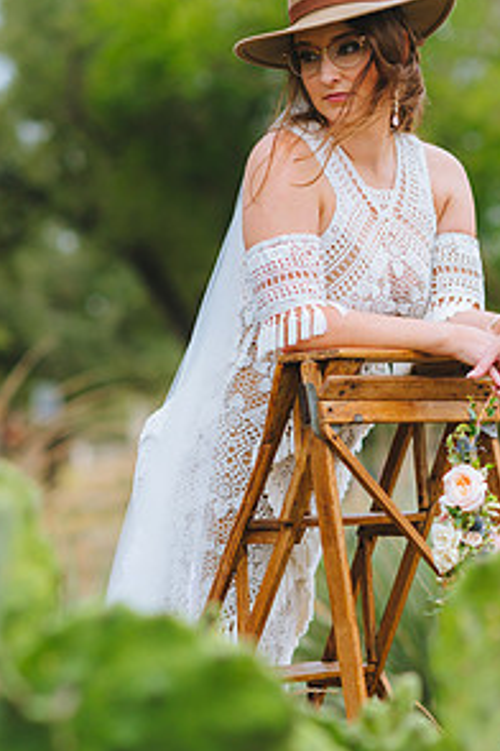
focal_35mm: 130
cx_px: 348
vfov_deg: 15.8
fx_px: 2708
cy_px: 414
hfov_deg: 10.5
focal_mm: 85
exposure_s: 1/640
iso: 320
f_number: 2
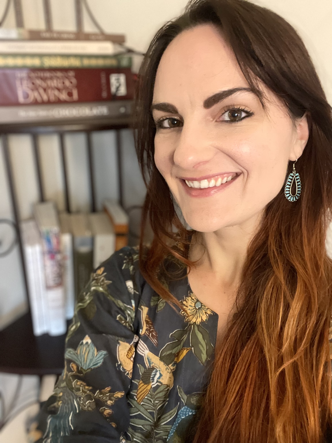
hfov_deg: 46.8
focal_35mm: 30
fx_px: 384
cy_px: 222
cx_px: 166
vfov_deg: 60.0
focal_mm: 2.71
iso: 400
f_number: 2.2
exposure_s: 1/30
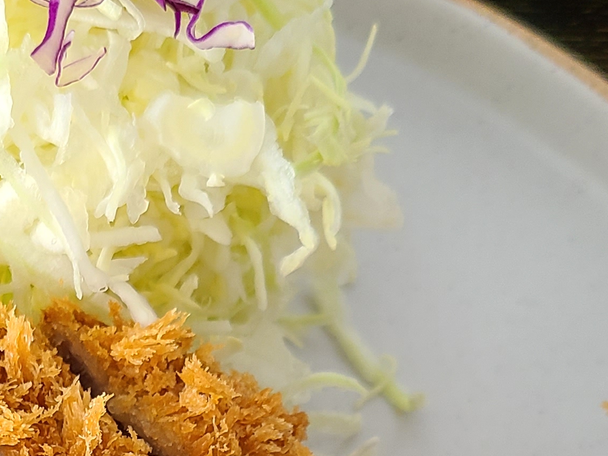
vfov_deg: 15.2
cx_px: 80
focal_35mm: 92
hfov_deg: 20.9
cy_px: 633
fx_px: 1616
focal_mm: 5.4
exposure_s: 1/60
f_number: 1.8
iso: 100
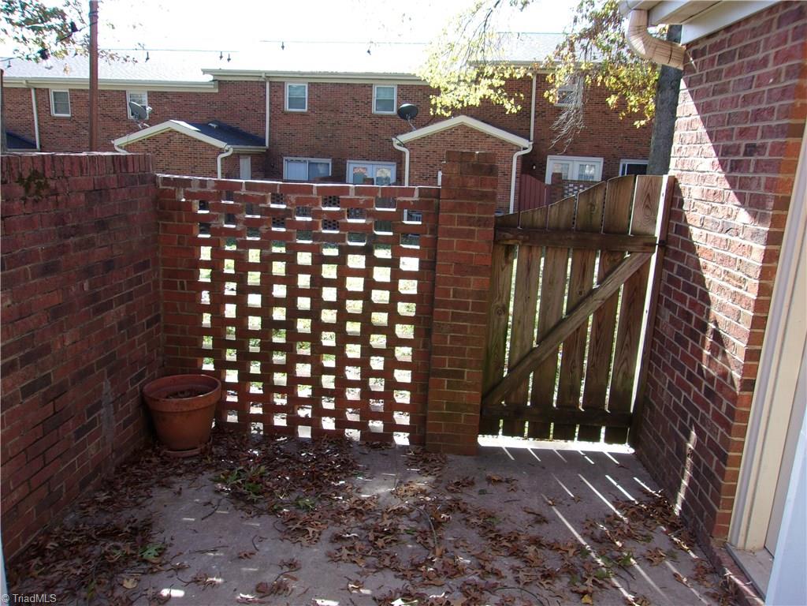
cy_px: 303
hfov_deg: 65.3
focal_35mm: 27
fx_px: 629
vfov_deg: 51.4
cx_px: 404
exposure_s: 1/150
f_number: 3
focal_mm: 4.9
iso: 80
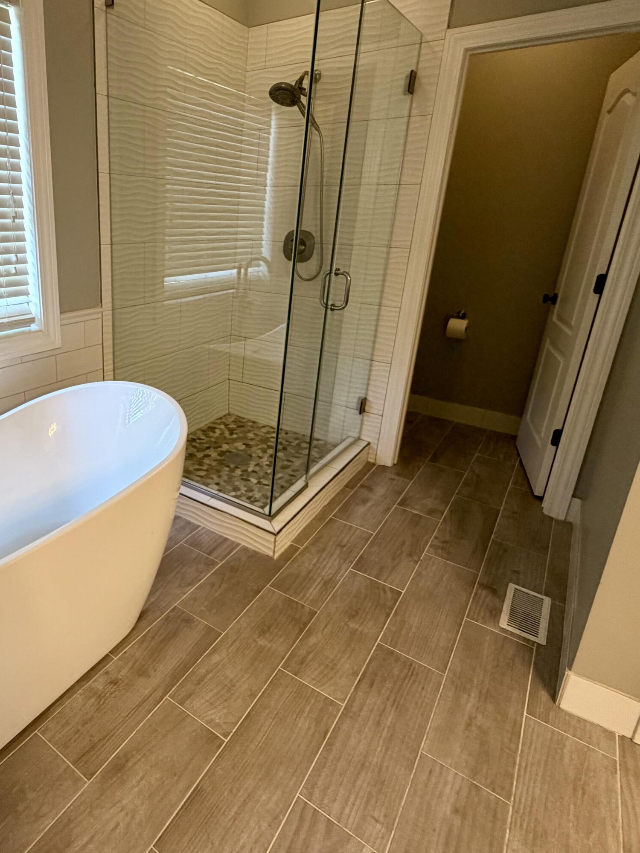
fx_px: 518
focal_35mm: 21
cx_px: 177
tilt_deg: -18.4
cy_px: 386
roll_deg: -0.6
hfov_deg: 60.7
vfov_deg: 78.8
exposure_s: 1/60
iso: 200
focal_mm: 2.22
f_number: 2.2
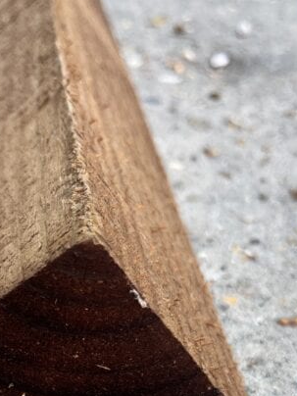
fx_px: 686
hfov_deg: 23.8
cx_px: 38
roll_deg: -0.8
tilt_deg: -40.7
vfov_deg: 29.7
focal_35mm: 60
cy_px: 410
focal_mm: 5.1
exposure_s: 1/171
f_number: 1.6
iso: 40
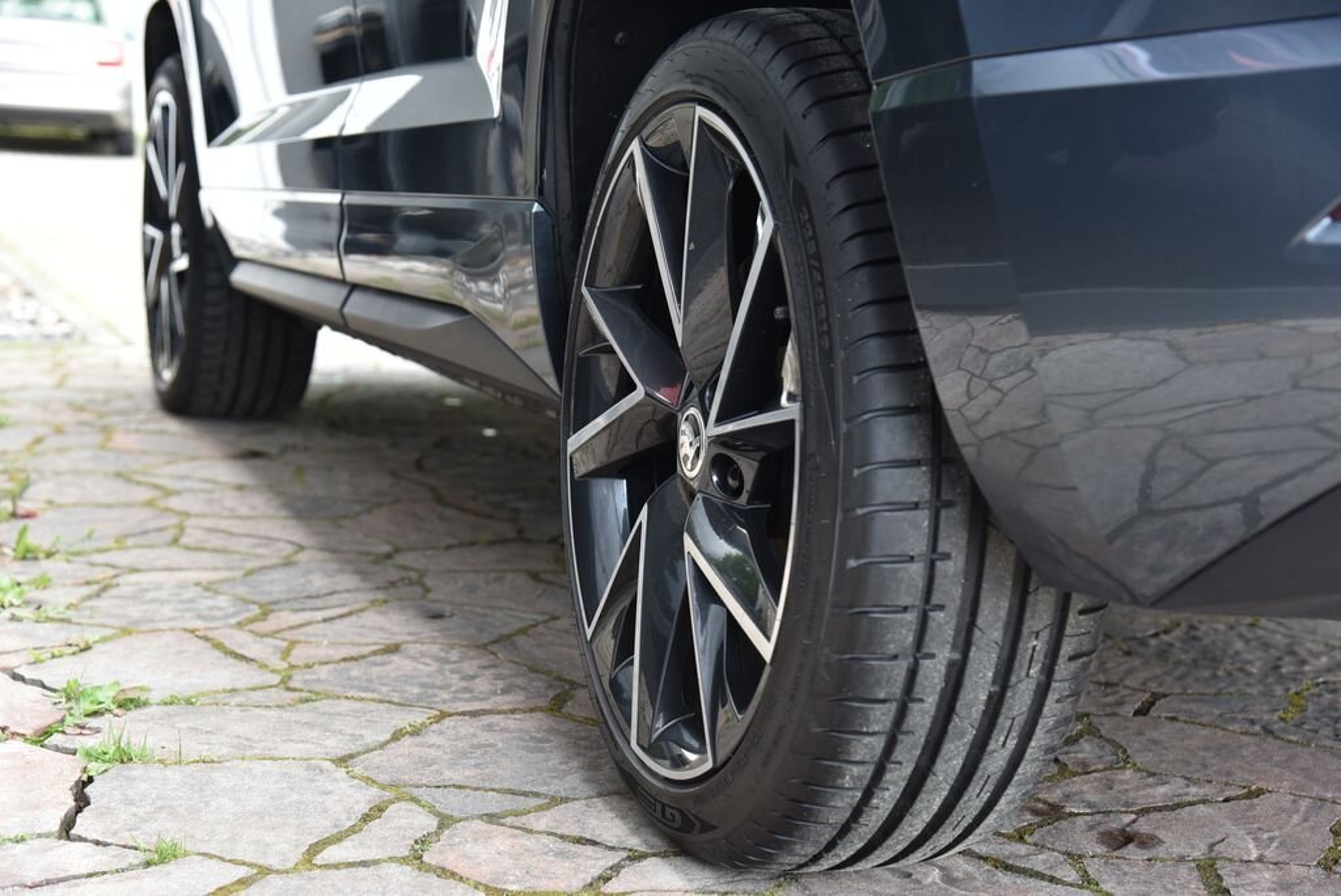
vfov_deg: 21.9
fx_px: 2311
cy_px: 448
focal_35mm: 62
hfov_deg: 32.4
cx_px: 670
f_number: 5
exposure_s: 1/100
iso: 500
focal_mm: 62
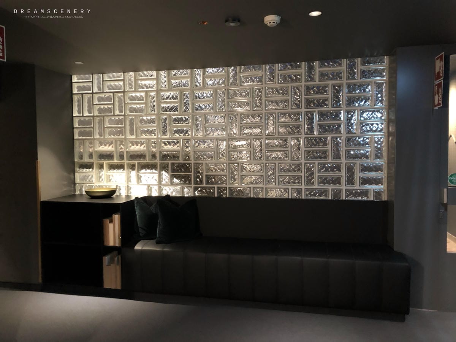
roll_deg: +0.7
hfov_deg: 63.4
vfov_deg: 49.7
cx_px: 228
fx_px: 369
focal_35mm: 28
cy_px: 171
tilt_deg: -4.1
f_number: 1.8
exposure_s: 1/4
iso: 100
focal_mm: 3.99
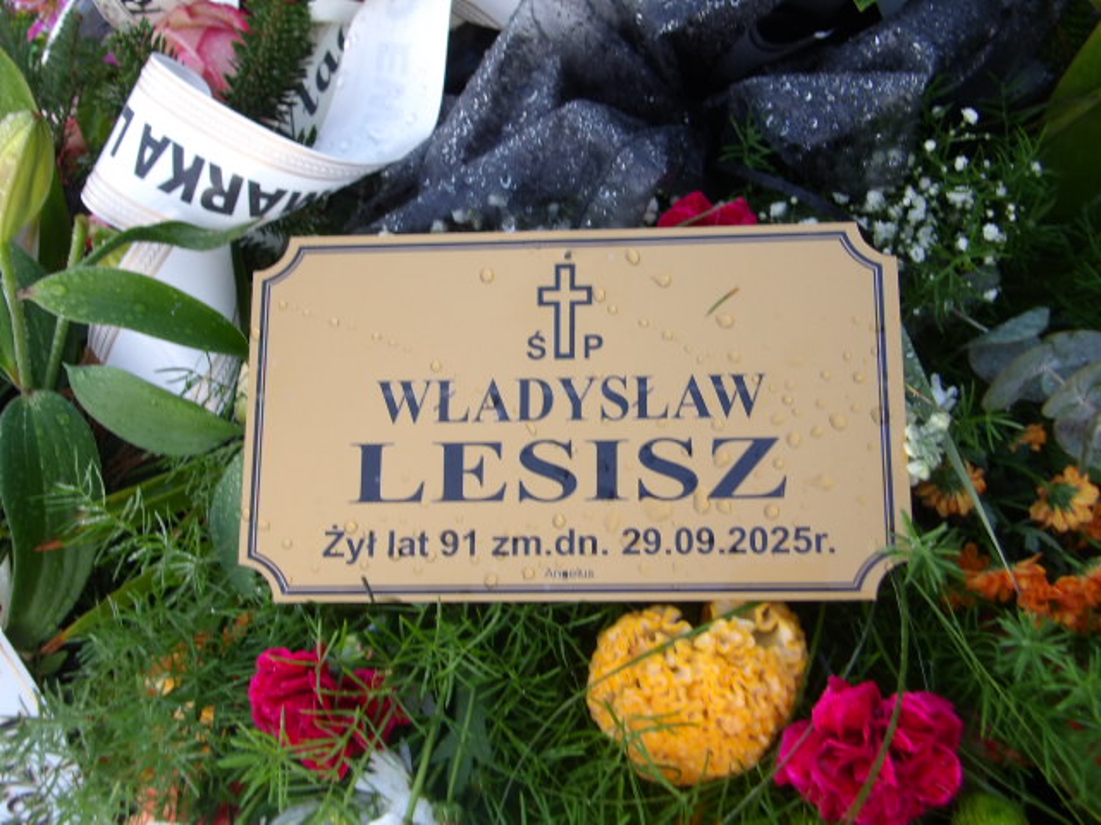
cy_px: 412
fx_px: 1336
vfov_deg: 34.3
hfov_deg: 44.8
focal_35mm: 42
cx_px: 550
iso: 100
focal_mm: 7.6
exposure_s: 1/71
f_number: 3.7
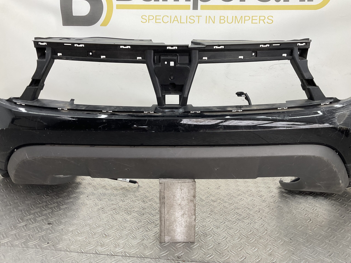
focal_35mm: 29
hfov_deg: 61.7
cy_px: 132
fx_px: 294
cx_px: 176
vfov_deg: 48.2
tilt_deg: -17.5
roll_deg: -1.4
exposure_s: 1/120
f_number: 1.8
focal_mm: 3
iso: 32
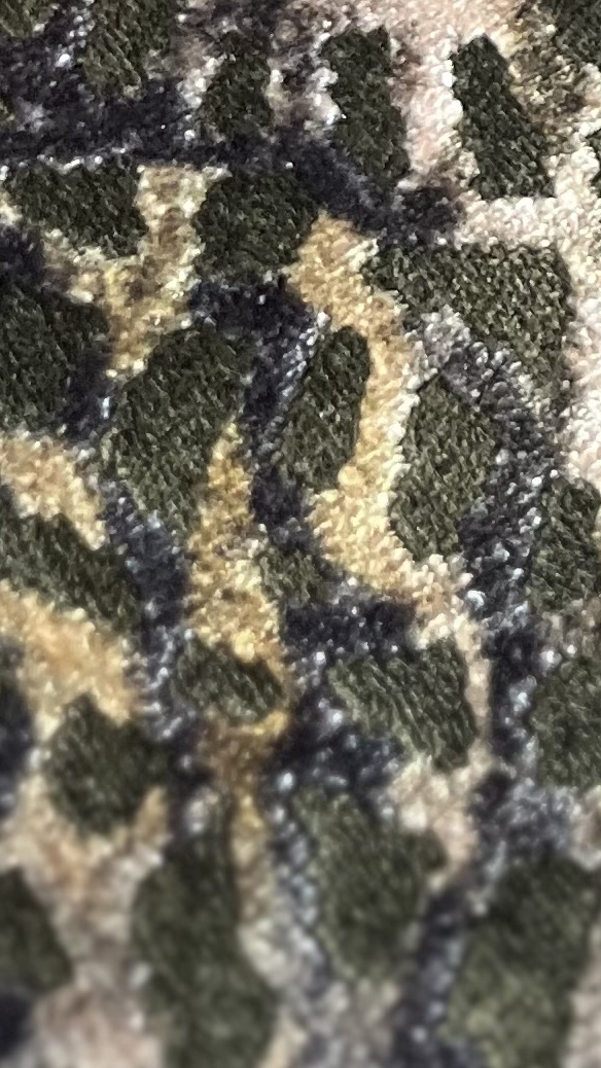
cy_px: -894
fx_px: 3116
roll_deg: -8.8
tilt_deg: -44.5
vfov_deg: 16.2
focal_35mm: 110
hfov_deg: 10.1
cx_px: 1246
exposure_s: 1/60
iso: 200
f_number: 1.6
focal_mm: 5.1
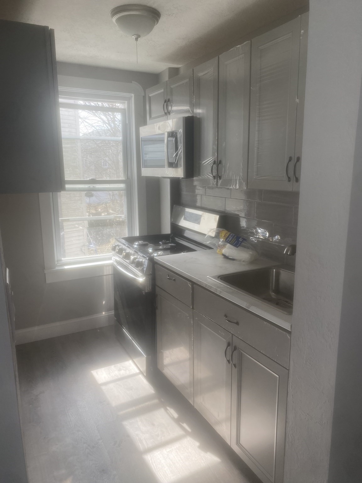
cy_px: 242
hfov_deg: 53.1
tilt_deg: -9.5
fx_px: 363
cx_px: 181
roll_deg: +0.5
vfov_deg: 67.3
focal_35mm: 26
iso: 32
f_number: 1.8
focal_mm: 4.25
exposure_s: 1/198
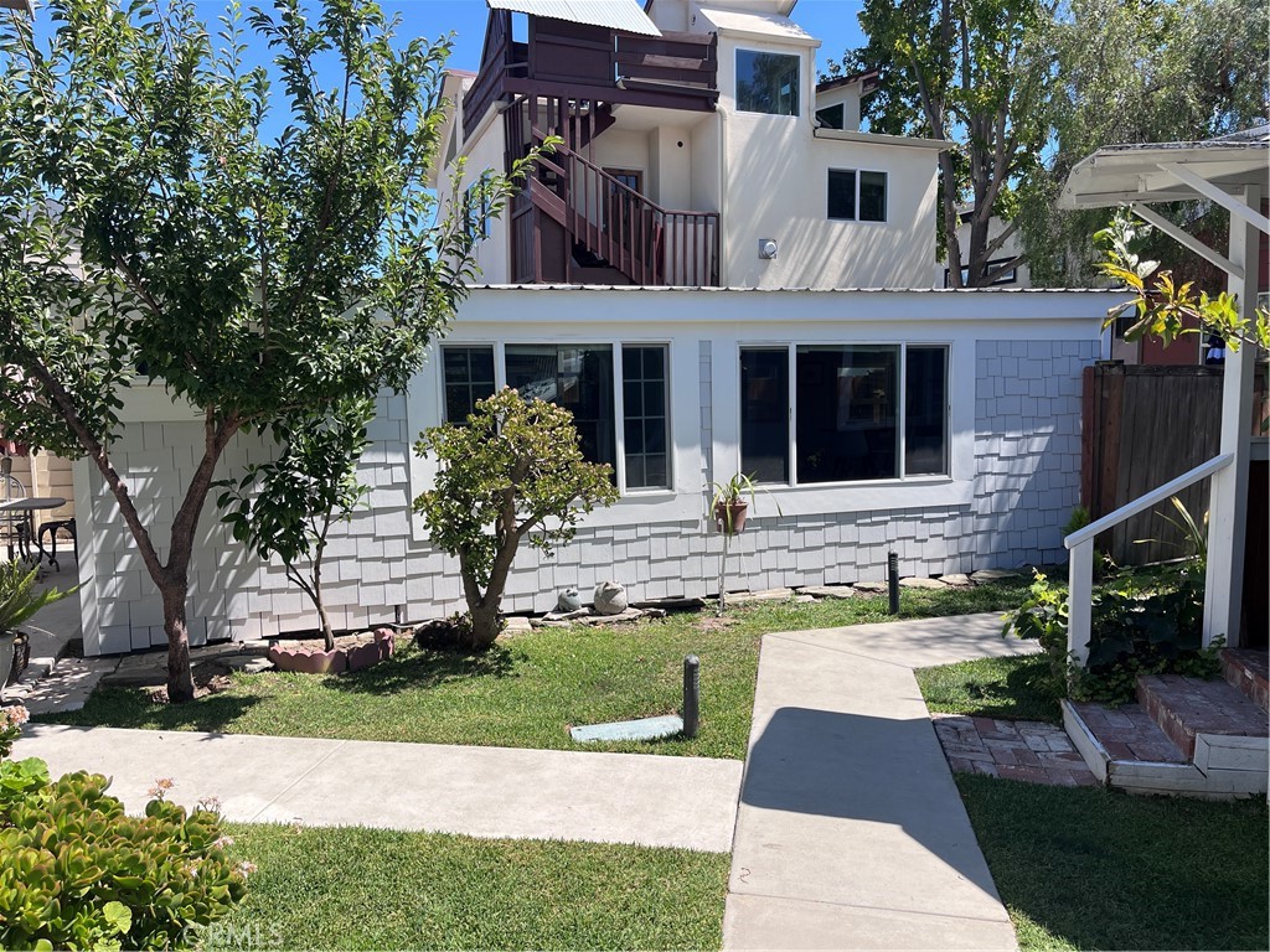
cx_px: 635
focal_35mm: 26
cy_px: 476
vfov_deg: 53.1
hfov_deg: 67.3
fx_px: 954
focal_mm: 5.1
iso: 50
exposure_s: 1/2571
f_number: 1.6
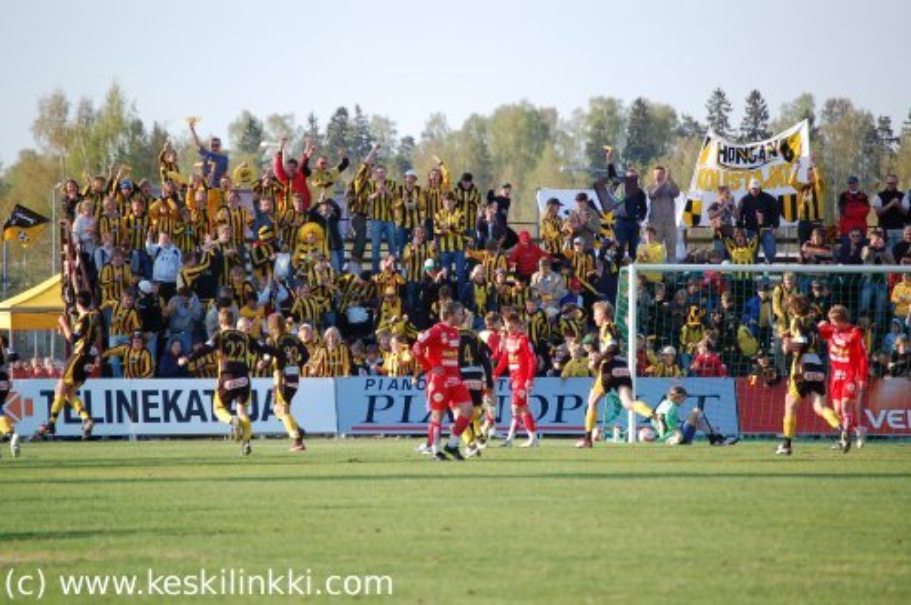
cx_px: 456
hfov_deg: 6.9
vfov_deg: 4.6
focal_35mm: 300
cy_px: 302
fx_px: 7582
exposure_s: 1/500
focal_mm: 200
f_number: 5.6
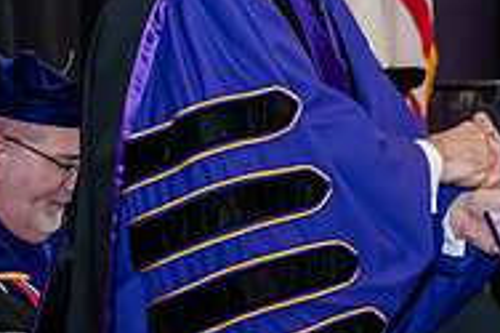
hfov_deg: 9.5
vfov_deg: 6.3
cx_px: 487
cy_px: -65
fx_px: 2997
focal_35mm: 216
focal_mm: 70
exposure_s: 1/200
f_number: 5.6
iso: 2500
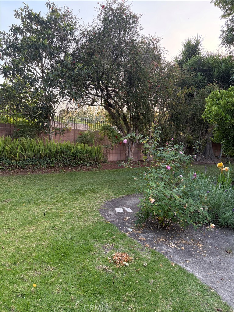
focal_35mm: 26
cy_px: 156
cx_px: 117
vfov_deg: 67.3
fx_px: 234
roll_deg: -3.1
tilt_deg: -4.6
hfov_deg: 53.1
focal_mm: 5.96
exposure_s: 1/212
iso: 125
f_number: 1.6
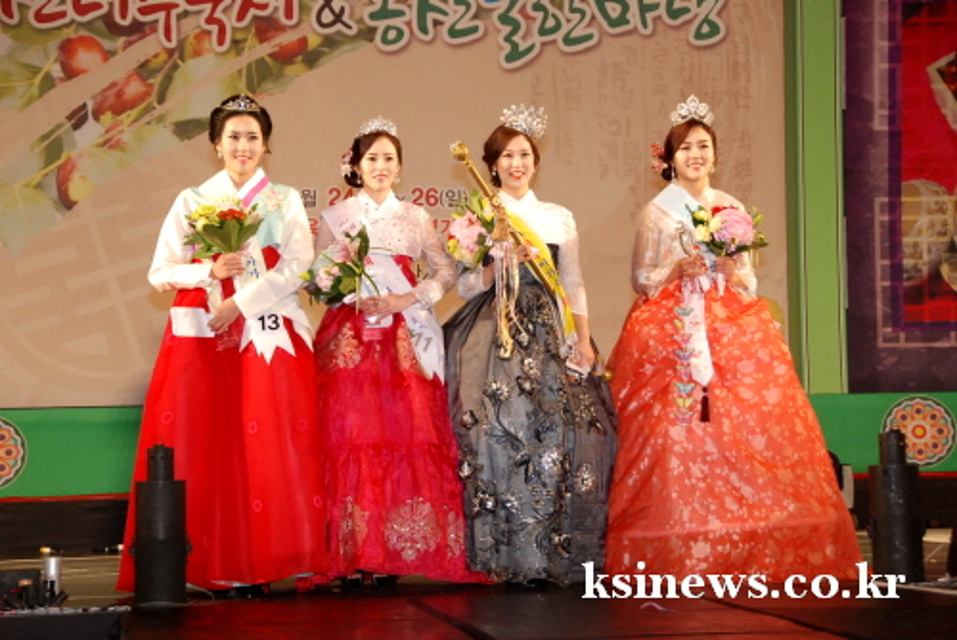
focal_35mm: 82
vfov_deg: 16.6
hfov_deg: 24.6
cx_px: 478
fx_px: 2194
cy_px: 320
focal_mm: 55
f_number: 7.1
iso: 800
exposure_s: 1/80
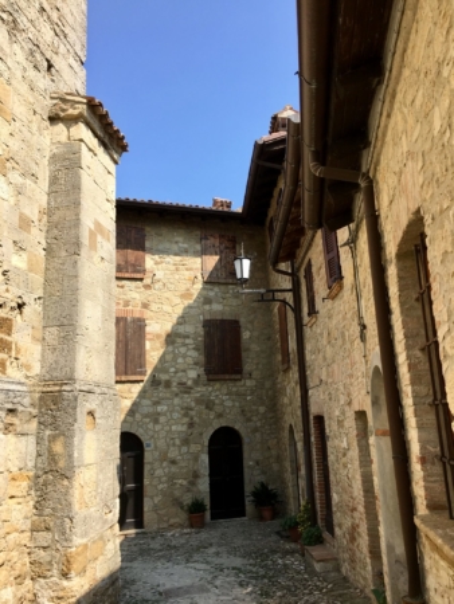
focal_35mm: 29
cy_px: 302
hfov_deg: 48.3
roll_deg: +1.7
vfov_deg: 61.6
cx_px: 227
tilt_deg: +13.5
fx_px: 507
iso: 25
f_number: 2.2
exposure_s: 1/874
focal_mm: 4.15
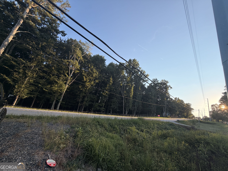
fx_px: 92
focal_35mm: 14
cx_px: 114
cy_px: 86
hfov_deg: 102.1
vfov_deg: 85.7
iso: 40
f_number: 2.2
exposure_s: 1/564
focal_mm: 2.22
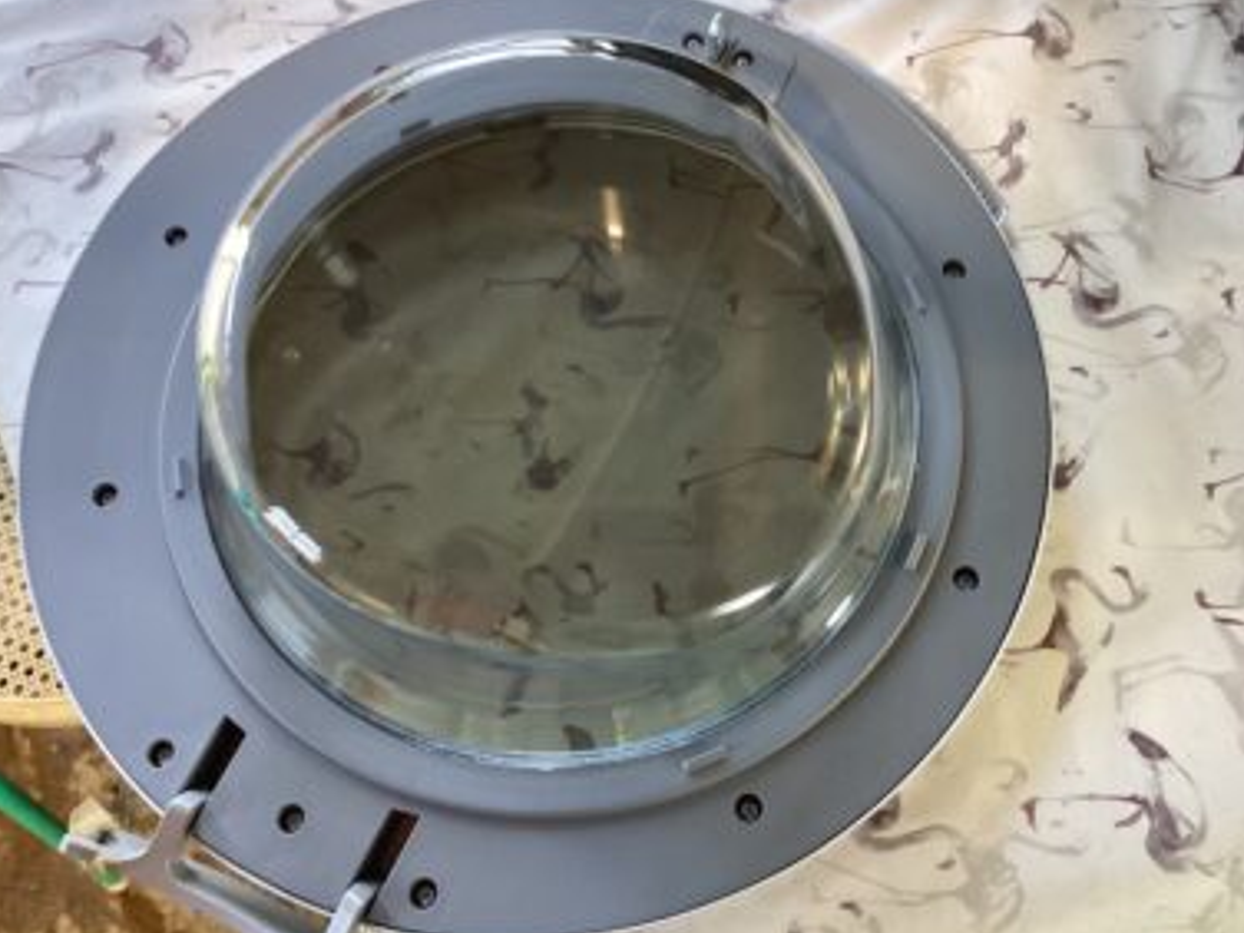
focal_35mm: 33
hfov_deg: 55.3
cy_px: 457
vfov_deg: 42.9
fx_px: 1186
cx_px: 639
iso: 400
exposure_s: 1/50
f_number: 2.4
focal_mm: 3.3
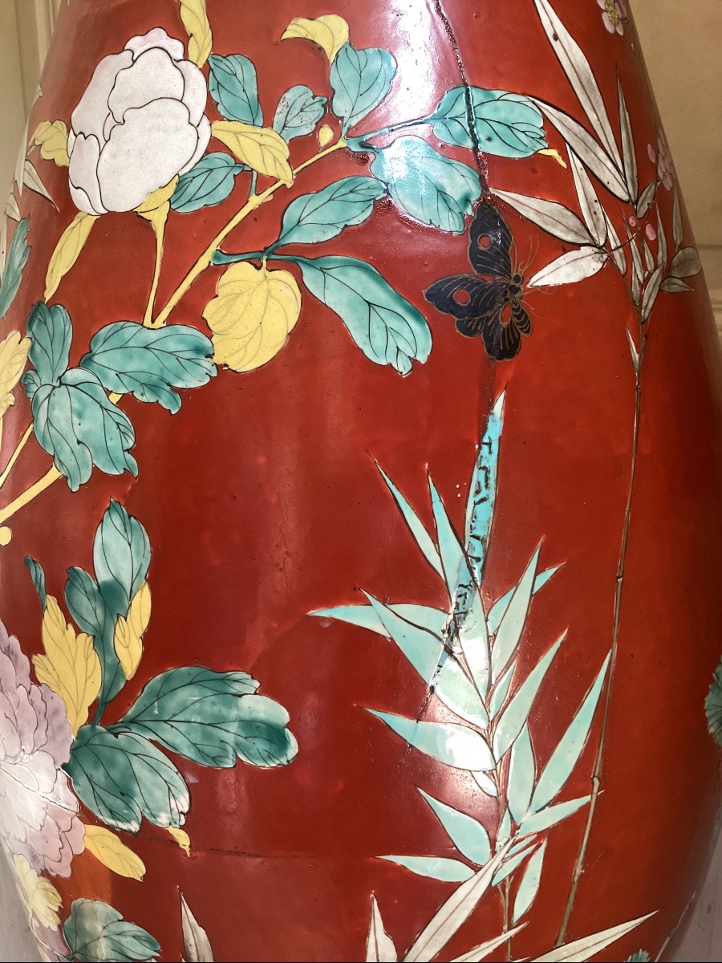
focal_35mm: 31
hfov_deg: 45.4
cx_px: 361
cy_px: 482
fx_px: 862
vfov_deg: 58.4
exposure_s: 1/50
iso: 160
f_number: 2.4
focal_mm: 3.3
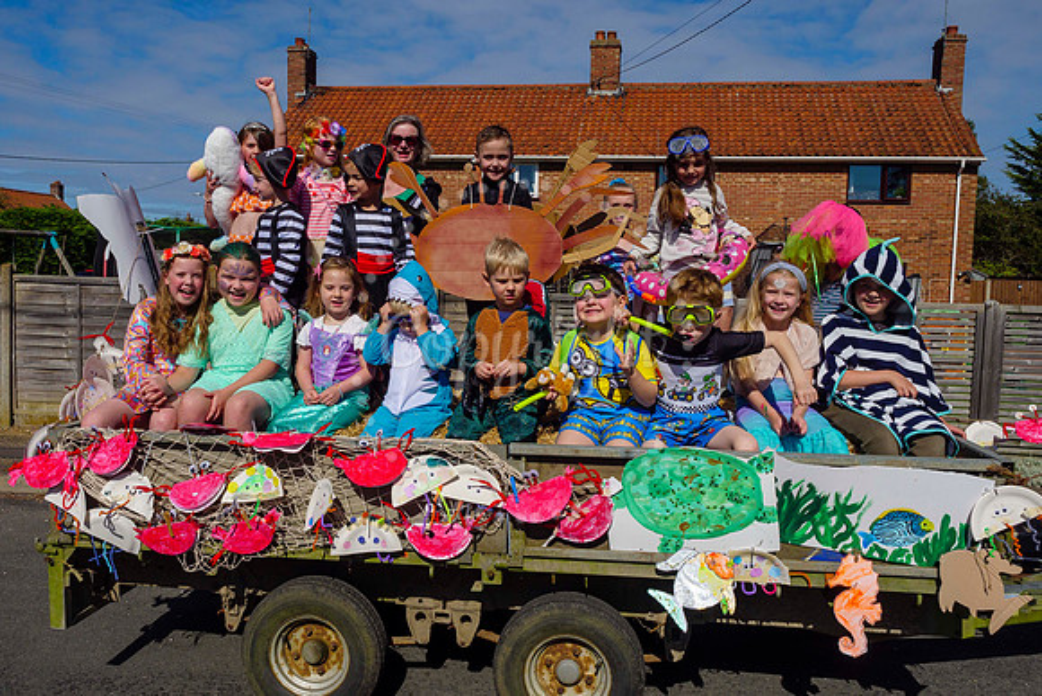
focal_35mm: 30
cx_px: 521
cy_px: 348
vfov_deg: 43.4
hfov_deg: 61.6
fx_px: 873
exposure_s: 1/3200
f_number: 5
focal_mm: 14
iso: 200
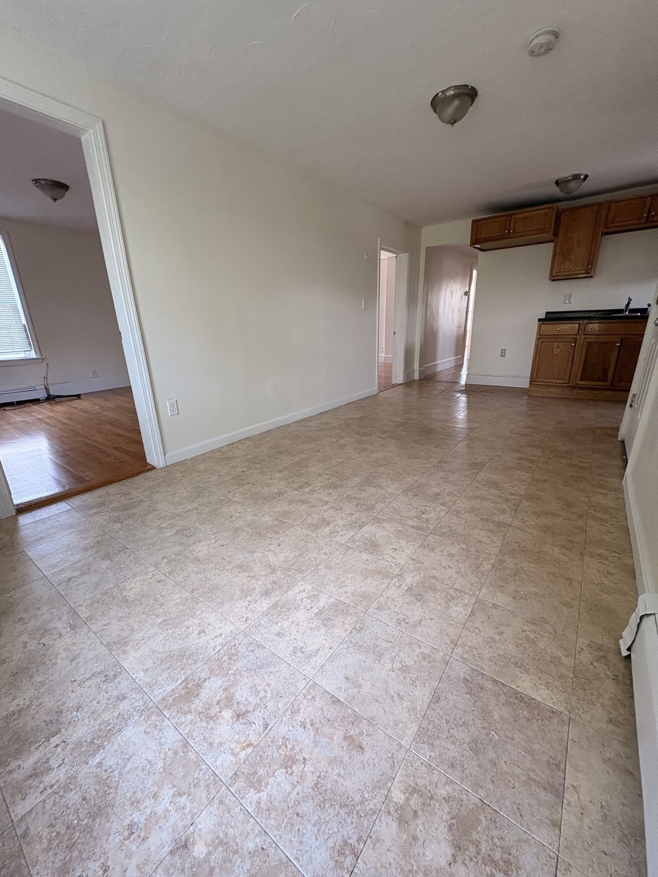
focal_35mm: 14
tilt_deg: -17.3
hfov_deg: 85.7
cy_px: 438
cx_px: 329
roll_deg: +1.0
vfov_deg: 102.1
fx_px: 355
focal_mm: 2.22
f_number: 2.2
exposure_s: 1/99
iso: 200
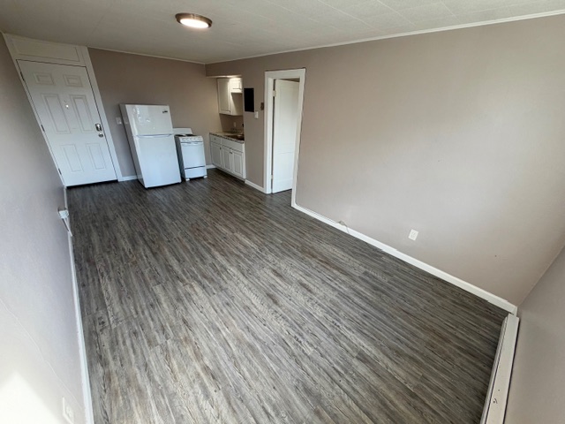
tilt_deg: -25.6
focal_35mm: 14
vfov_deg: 85.7
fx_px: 229
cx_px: 282
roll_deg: -1.9
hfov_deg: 102.1
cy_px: 212
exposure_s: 1/120
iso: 100
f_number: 2.2
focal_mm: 2.22
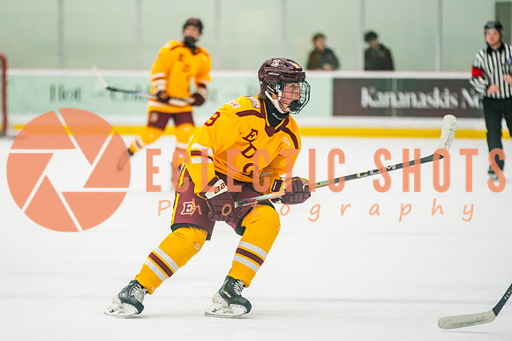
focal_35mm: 277
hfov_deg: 7.4
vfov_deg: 5.0
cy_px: 140
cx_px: 218
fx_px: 3936
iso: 1600
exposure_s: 1/640
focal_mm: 200
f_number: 2.8
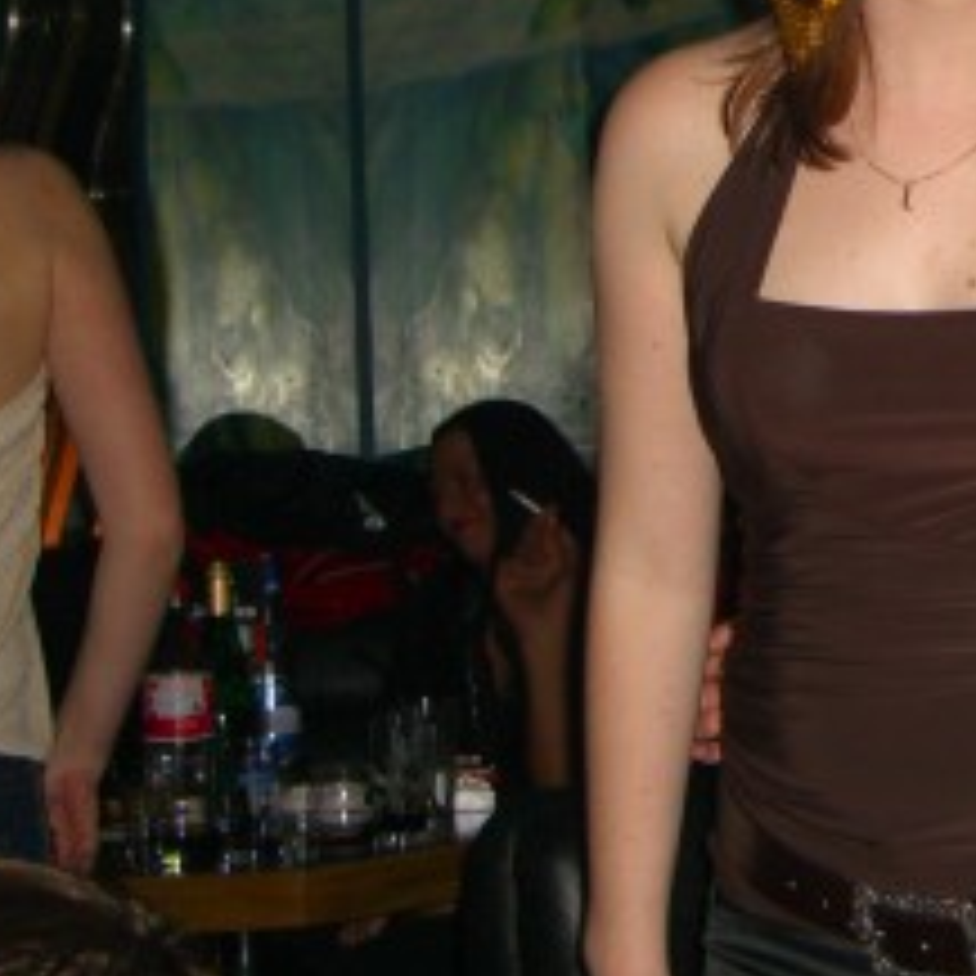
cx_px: 1066
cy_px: 18
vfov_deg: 18.2
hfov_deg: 18.0
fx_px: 2967
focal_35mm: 93
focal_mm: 7.9
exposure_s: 1/60
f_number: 2.8
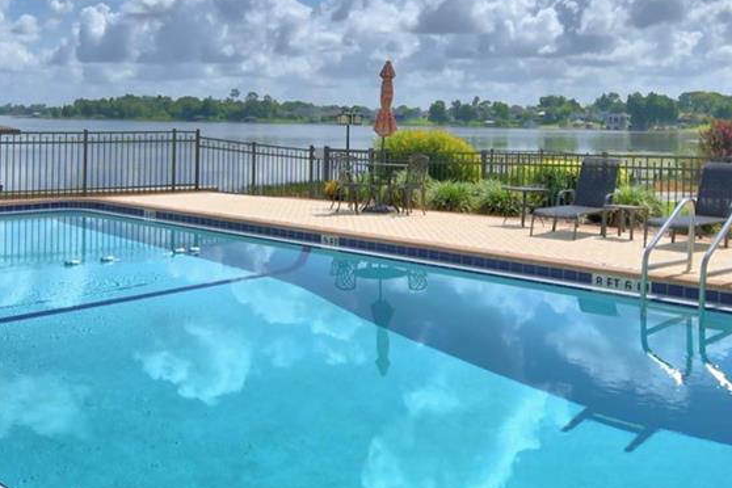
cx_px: 333
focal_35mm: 43
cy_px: 123
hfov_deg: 45.4
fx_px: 874
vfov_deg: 30.7
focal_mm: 10
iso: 100
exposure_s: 1/3200
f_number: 4.5
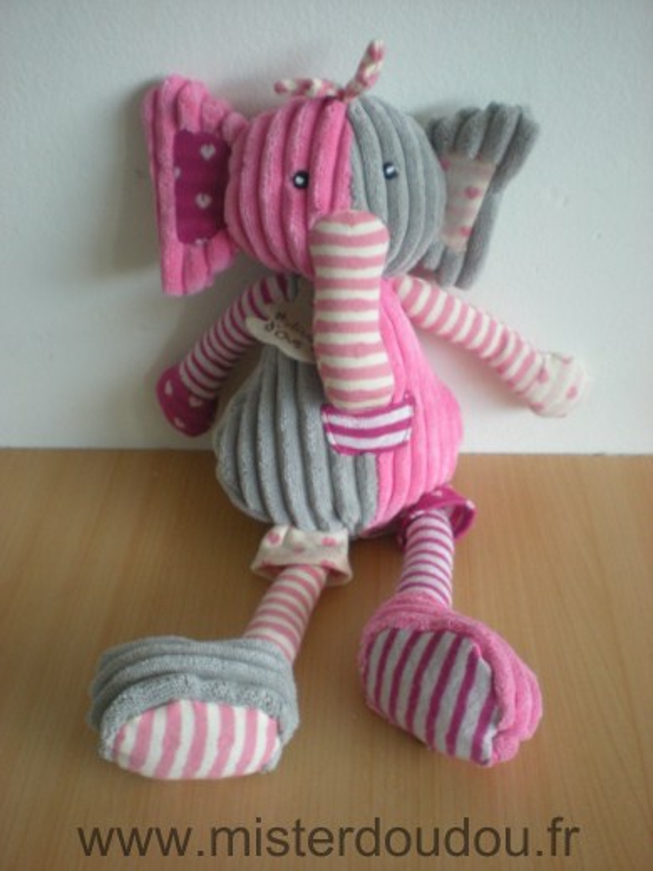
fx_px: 956
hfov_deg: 37.7
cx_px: 326
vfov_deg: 49.0
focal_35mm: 38
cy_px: 436
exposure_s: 1/18
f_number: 3.1
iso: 200
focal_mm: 6.3
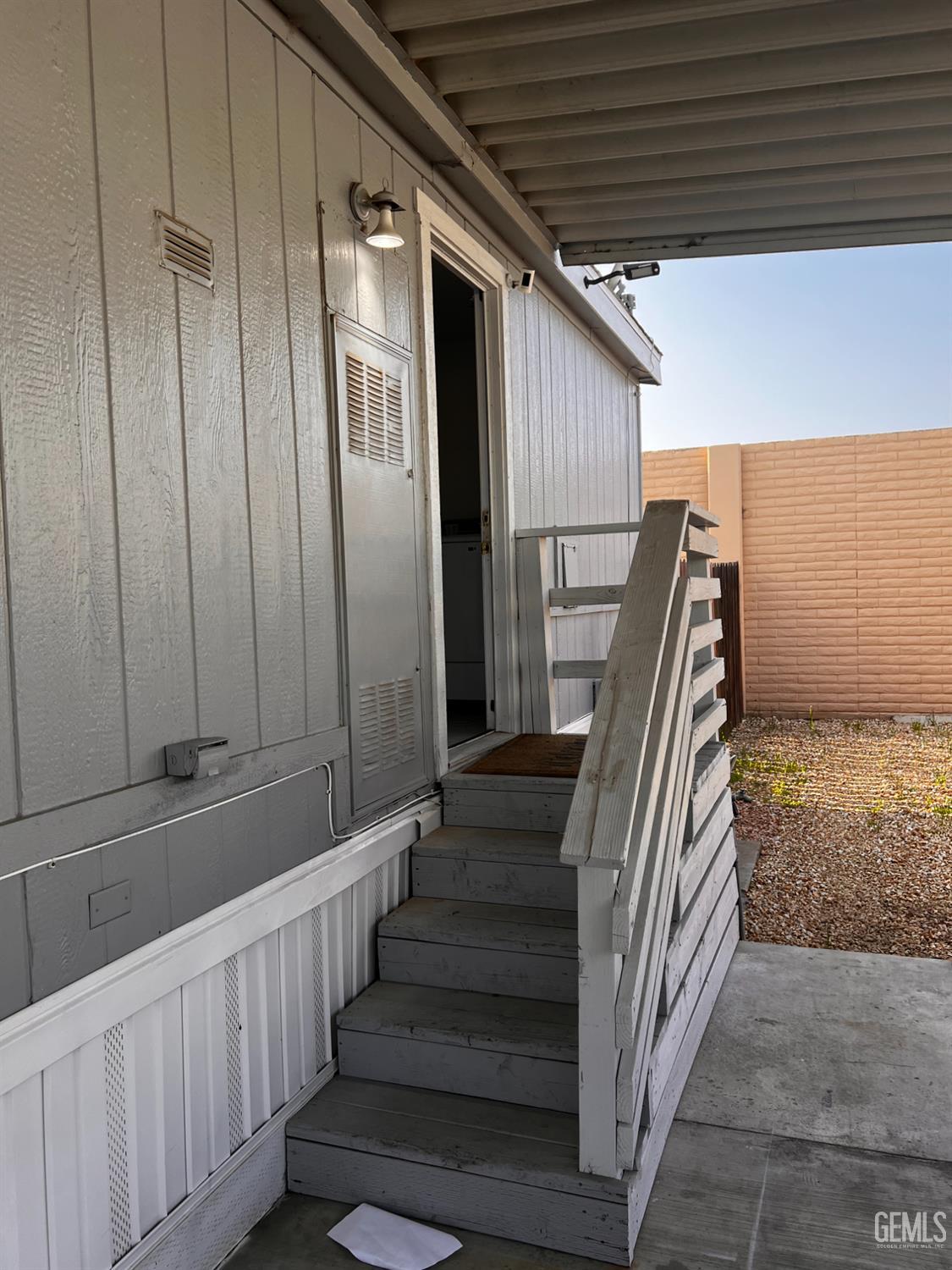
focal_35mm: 26
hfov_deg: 53.1
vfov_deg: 67.3
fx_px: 953
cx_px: 476
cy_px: 635
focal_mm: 5.7
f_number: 1.5
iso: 50
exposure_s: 1/1079
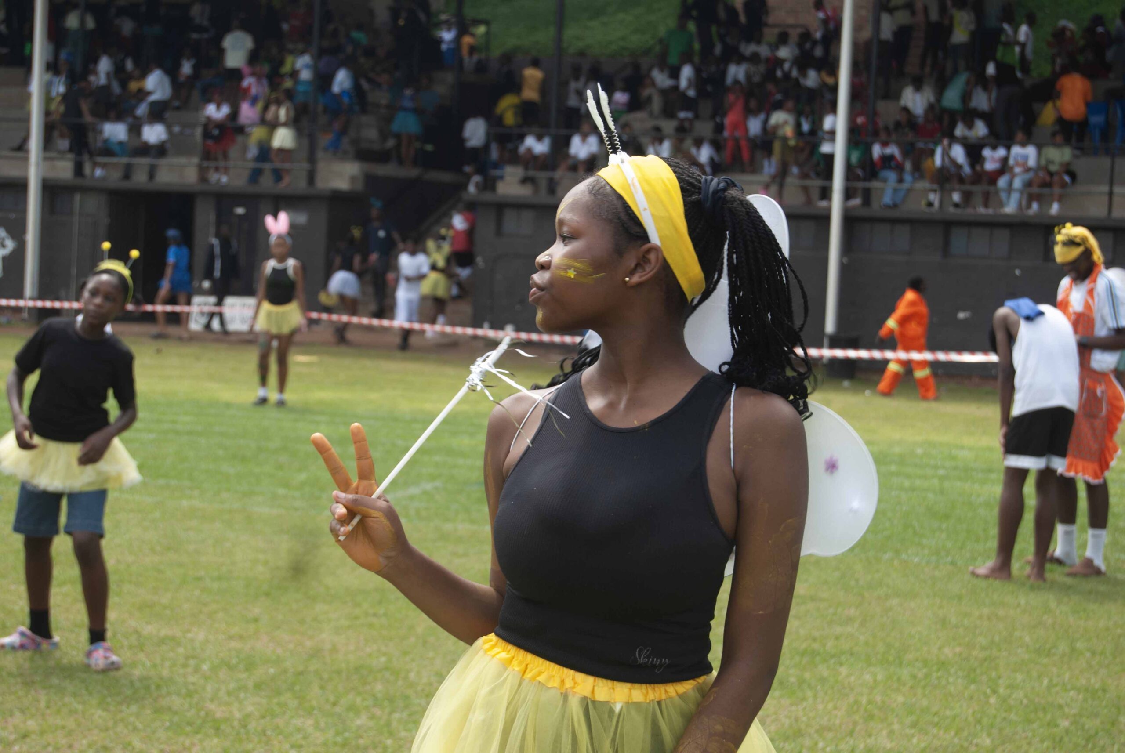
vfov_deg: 16.6
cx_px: 562
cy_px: 376
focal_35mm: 82
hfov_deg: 24.6
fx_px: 2581
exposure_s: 1/160
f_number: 6.3
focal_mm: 55
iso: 100
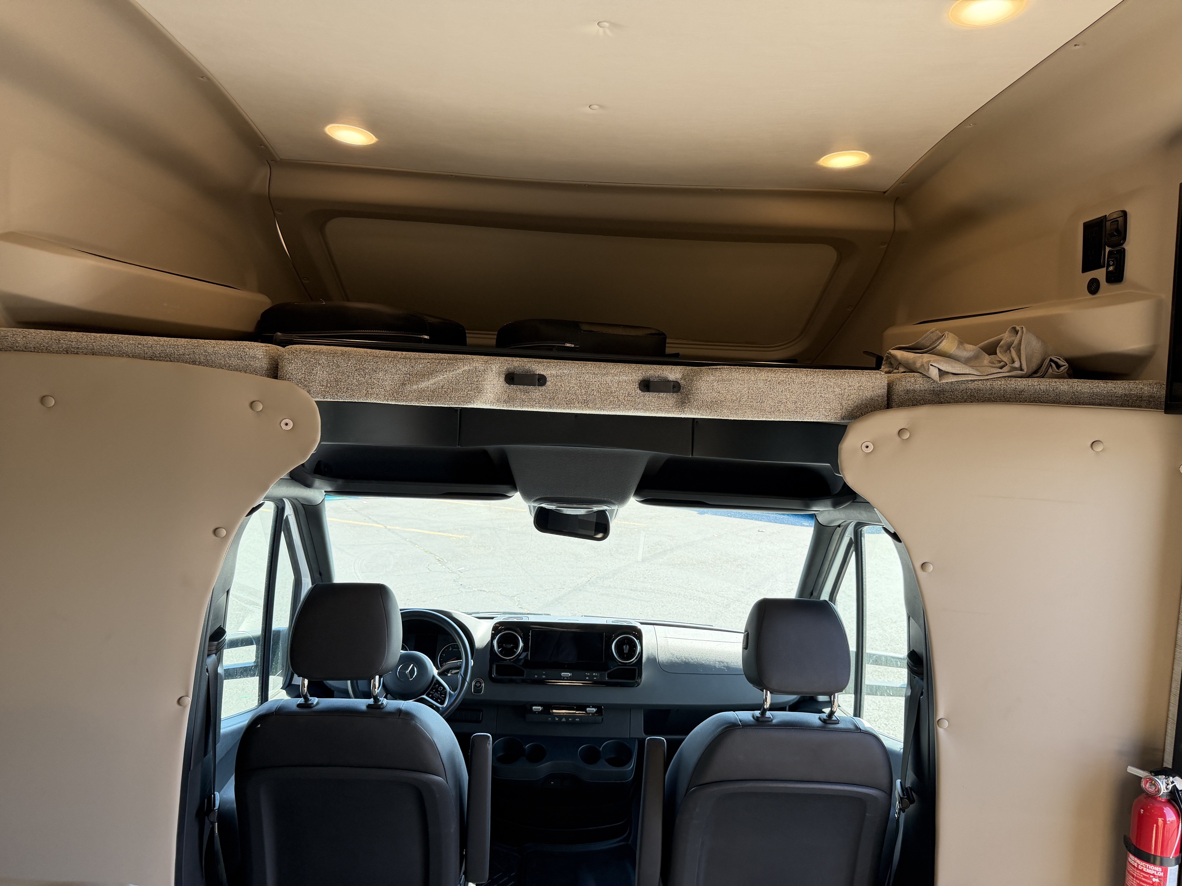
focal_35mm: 24
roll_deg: -5.4
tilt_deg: -4.6
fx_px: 820
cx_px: 591
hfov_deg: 71.6
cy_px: 443
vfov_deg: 56.8
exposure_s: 1/213
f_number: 1.78
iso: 160
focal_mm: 6.76
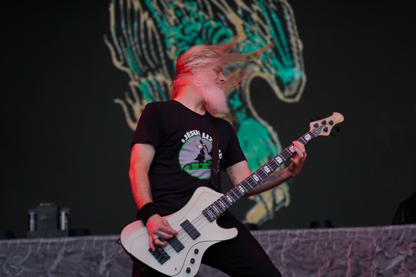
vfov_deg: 13.0
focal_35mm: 105
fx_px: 1213
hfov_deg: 19.5
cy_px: 138
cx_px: 208
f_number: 4
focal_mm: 105
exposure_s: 1/125
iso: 100
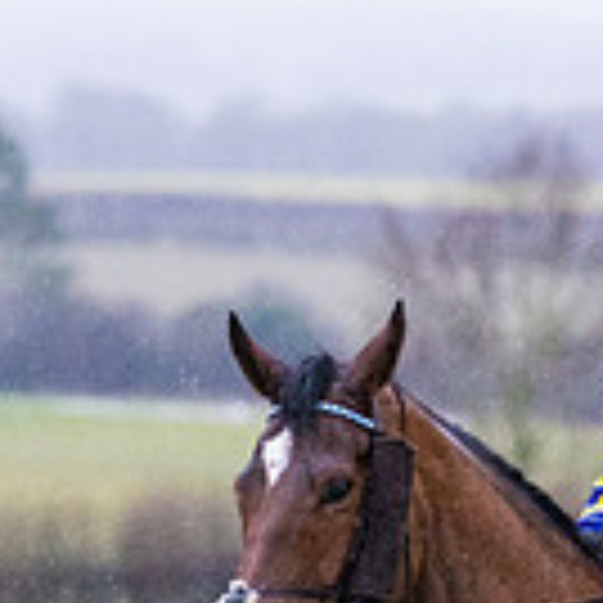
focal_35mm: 681
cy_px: 997
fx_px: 13421
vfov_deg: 2.6
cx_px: 737
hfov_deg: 2.6
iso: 2500
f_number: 2.8
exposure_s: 1/1600
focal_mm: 135
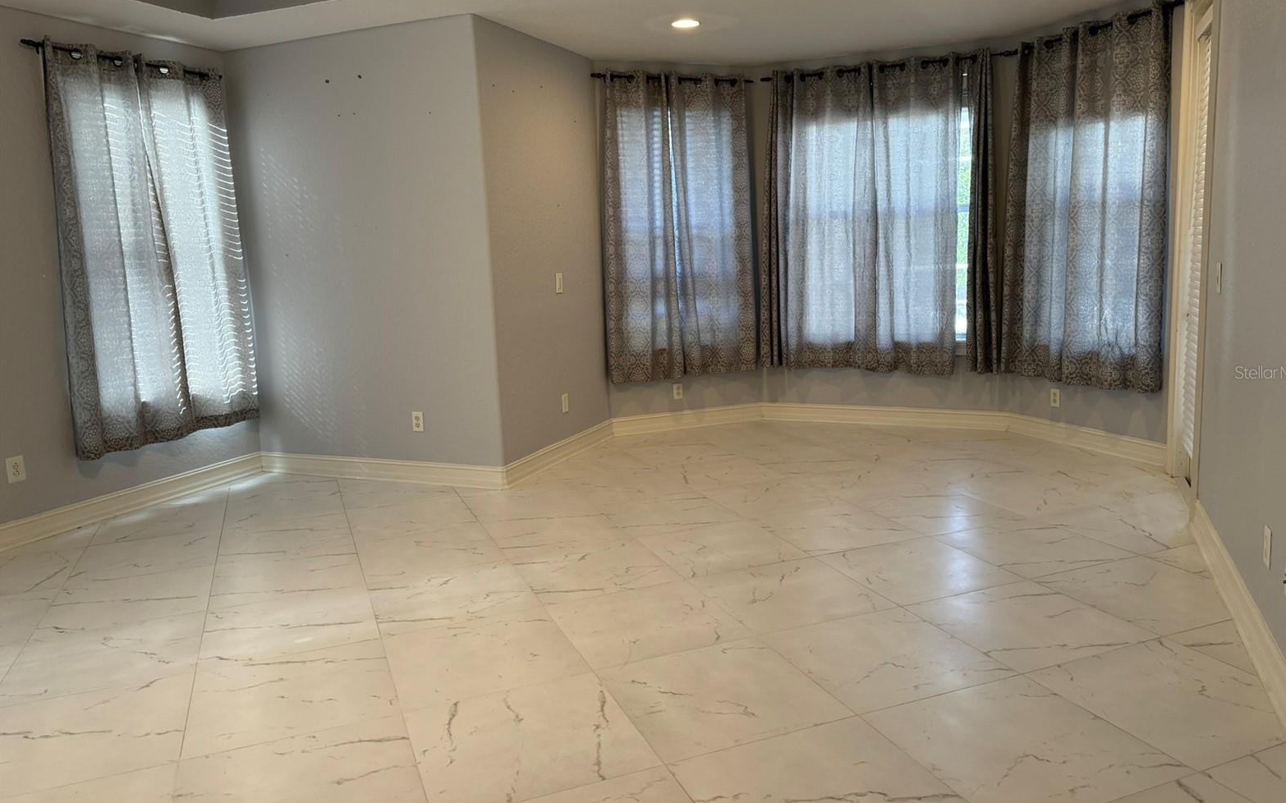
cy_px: 372
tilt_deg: -8.6
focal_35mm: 26
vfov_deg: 47.5
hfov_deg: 70.4
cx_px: 655
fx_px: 911
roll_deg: +2.0
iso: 160
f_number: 1.78
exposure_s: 1/120
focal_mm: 6.76
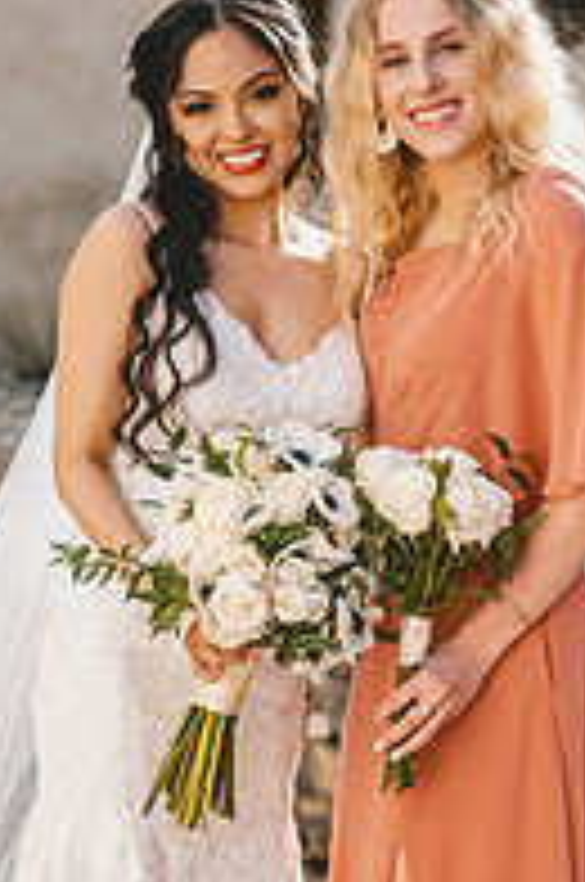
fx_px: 2813
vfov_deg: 17.8
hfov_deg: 11.9
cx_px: 358
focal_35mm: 115
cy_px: 612
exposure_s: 1/2500
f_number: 1.8
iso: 80
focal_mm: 50
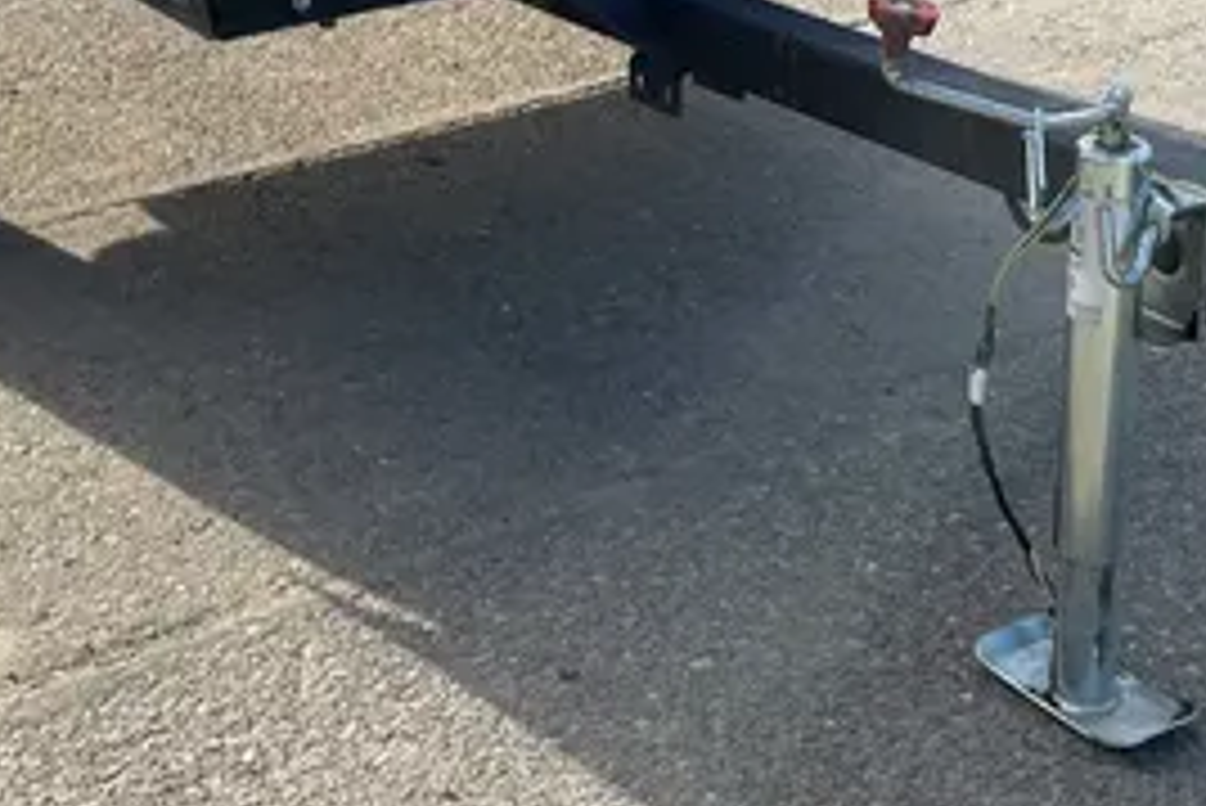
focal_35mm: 74
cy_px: 133
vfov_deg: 18.2
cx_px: 630
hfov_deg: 27.3
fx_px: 2480
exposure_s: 1/1949
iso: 50
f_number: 1.6
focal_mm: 4.2
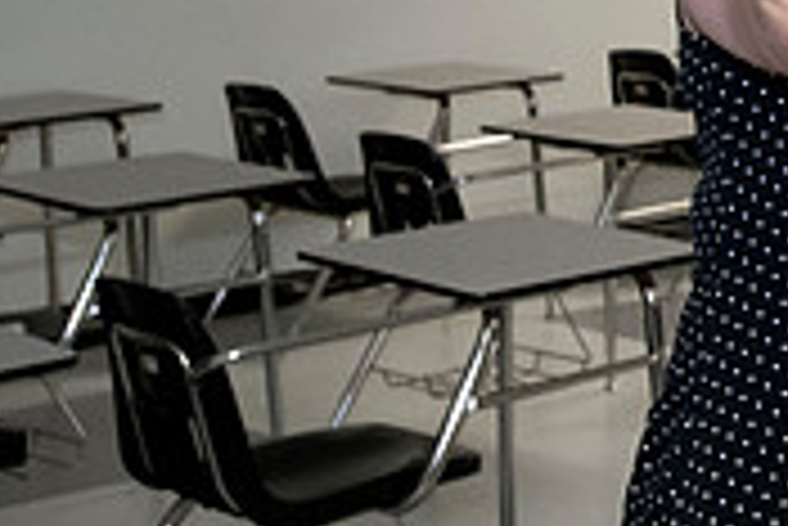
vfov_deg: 12.6
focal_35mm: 106
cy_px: -133
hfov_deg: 16.9
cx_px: 1274
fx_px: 2322
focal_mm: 32
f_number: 7.1
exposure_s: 1/200
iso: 6400
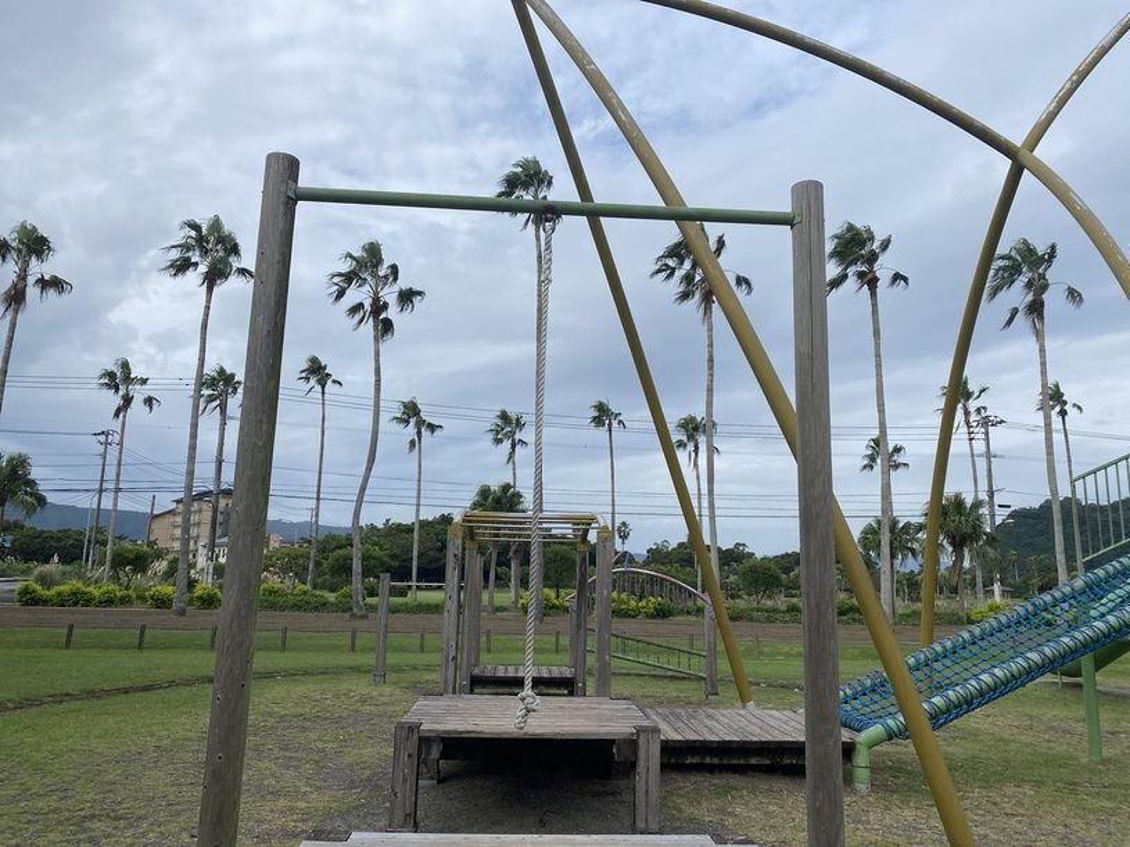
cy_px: 424
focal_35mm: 26
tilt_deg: +10.4
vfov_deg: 53.1
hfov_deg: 67.3
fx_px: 849
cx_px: 565
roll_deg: -2.2
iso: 32
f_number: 1.8
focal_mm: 4.25
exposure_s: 1/3497
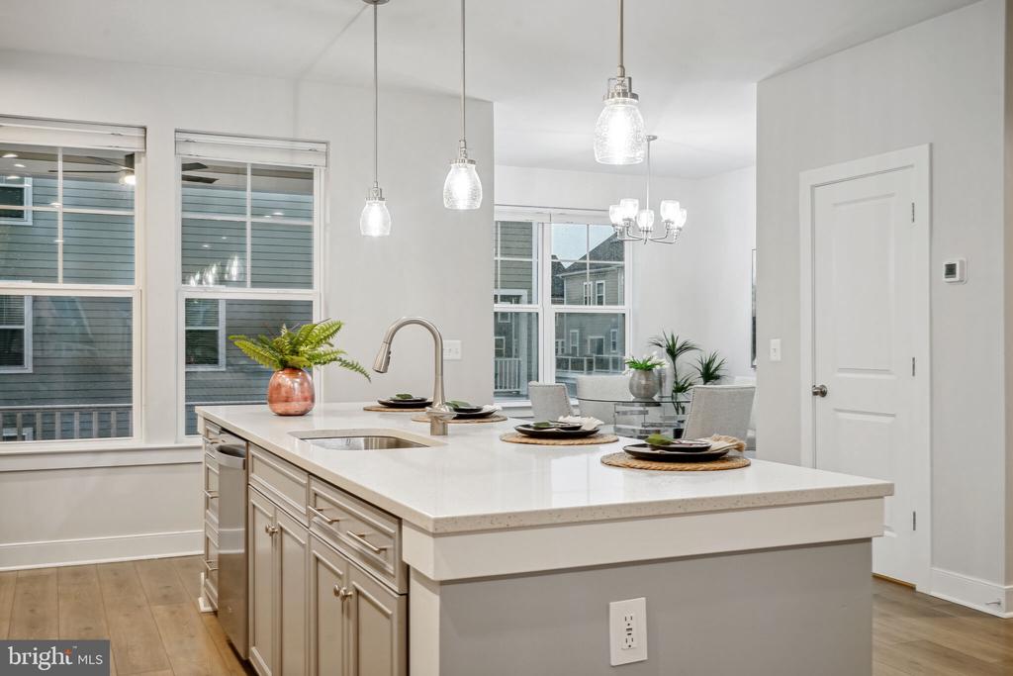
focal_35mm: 35
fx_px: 985
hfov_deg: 54.4
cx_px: 506
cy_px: 338
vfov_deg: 37.9
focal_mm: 35
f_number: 9
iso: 800
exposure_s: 1/25
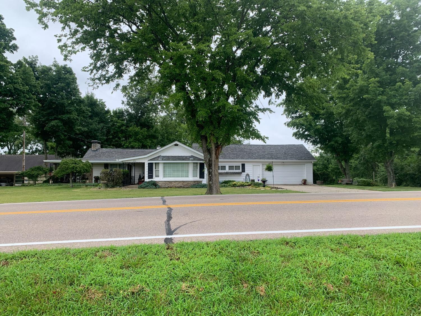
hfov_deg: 67.3
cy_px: 158
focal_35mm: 26
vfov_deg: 53.1
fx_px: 316
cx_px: 210
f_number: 1.8
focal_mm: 4.25
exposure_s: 1/121
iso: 50
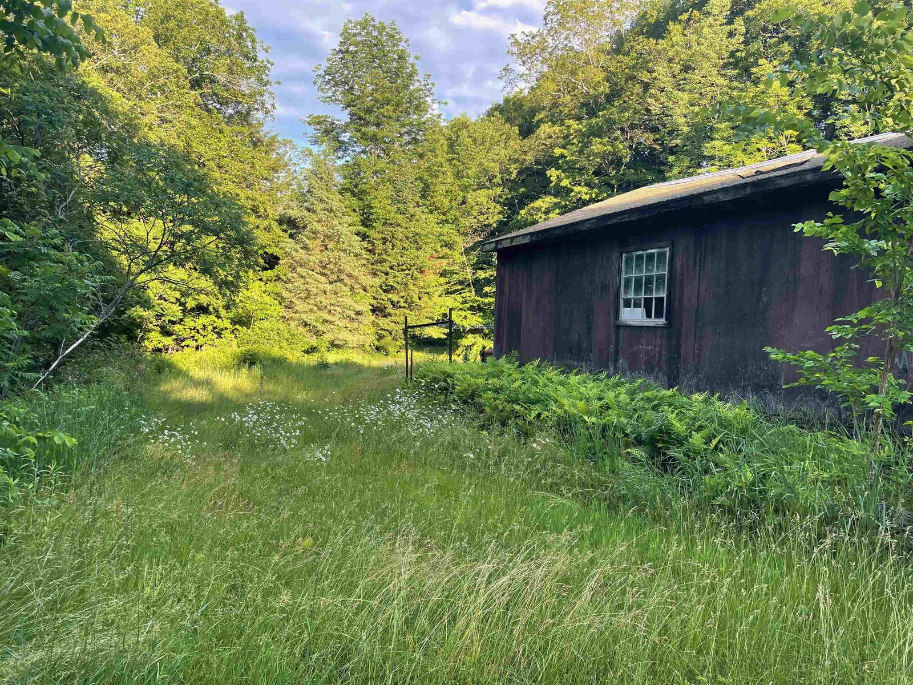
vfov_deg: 53.1
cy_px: 342
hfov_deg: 67.3
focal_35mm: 26
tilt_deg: -1.2
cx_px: 456
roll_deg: -1.7
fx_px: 686
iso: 32
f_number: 1.6
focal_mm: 4.2
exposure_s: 1/295
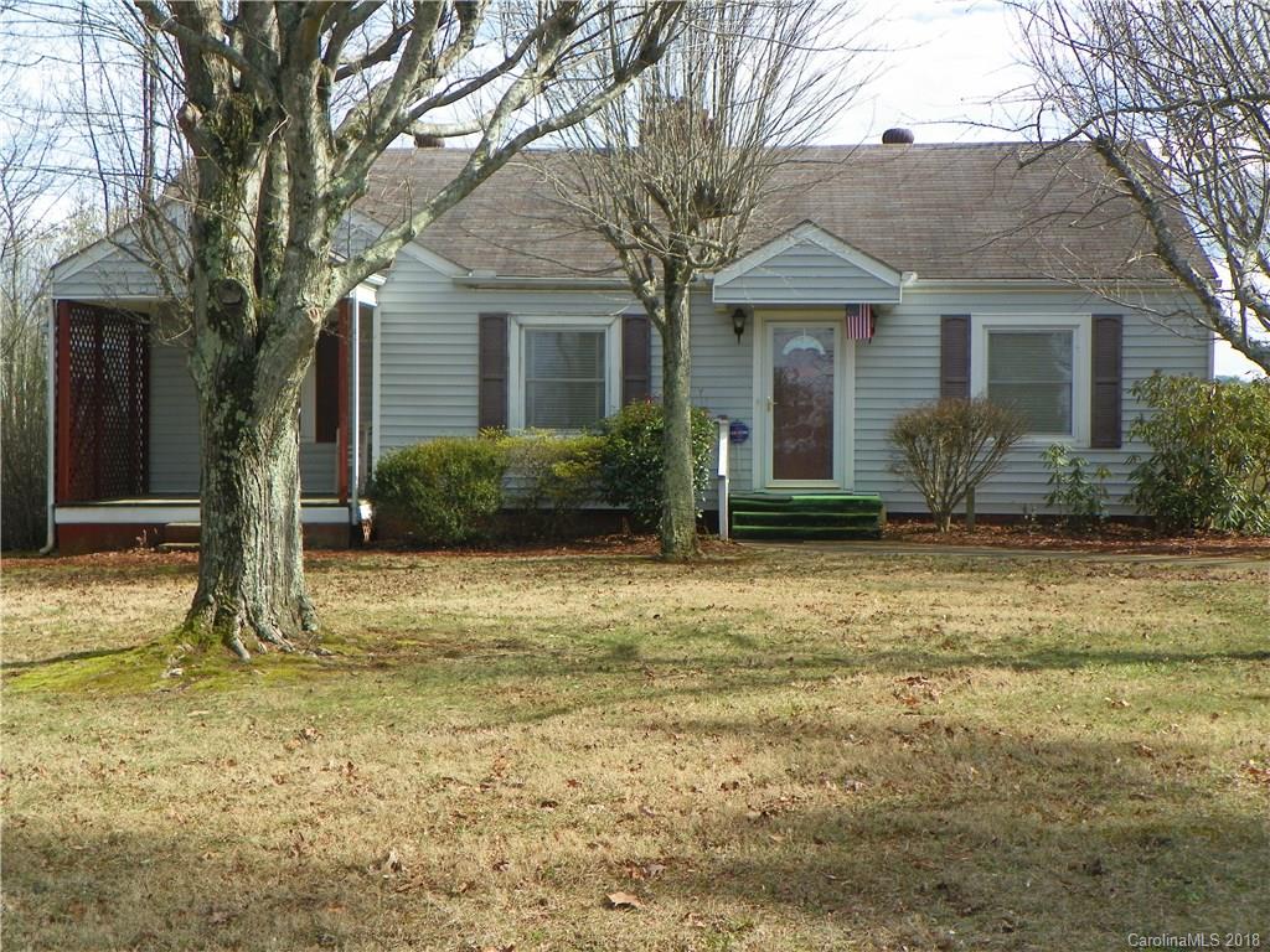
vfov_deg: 28.0
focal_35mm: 52
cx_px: 635
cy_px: 476
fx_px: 1908
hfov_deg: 36.8
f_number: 4
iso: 64
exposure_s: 1/400
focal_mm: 9.2
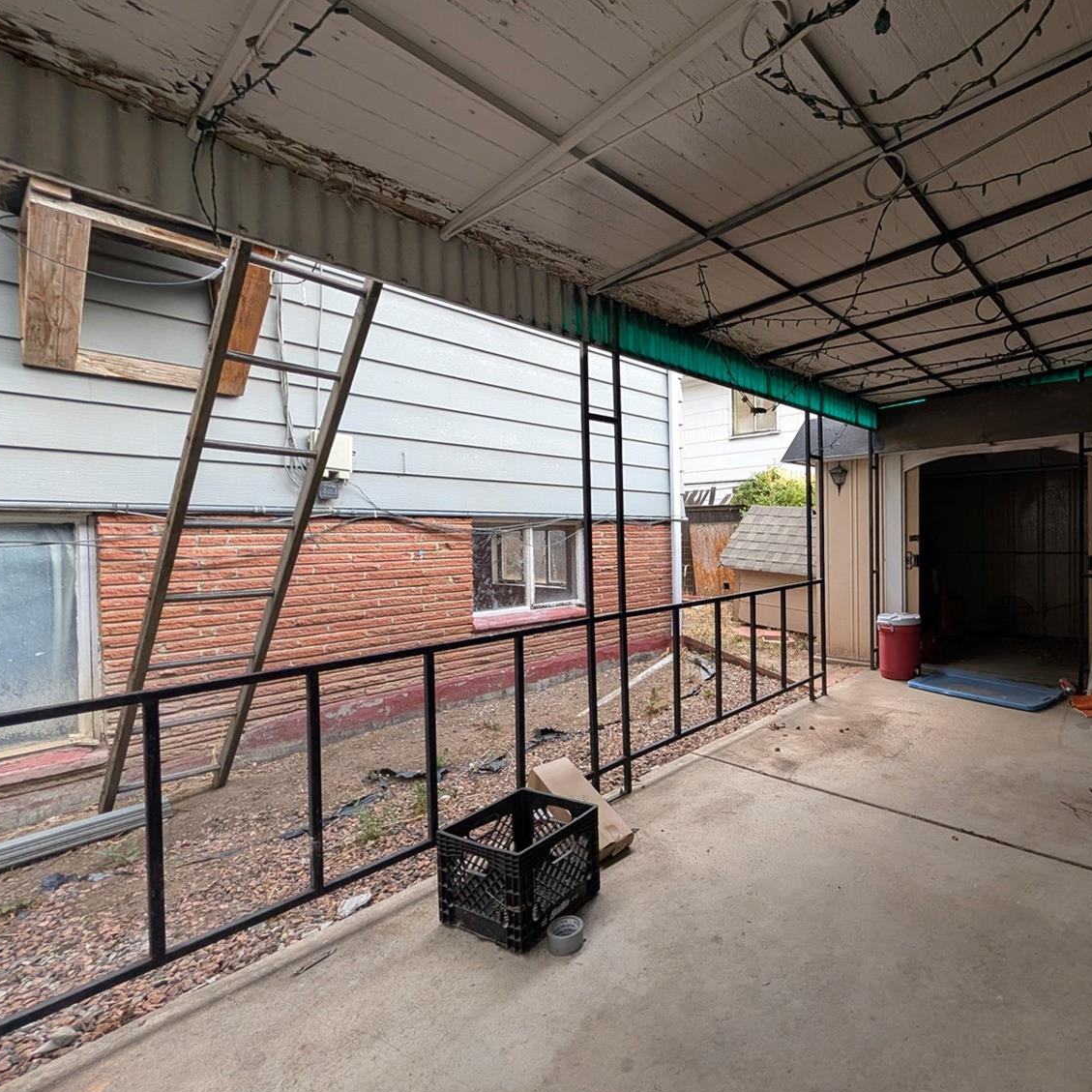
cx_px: 728
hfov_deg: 87.9
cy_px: 547
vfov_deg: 91.1
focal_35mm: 15
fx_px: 535
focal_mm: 2.02
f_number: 1.7
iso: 135
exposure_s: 1/370
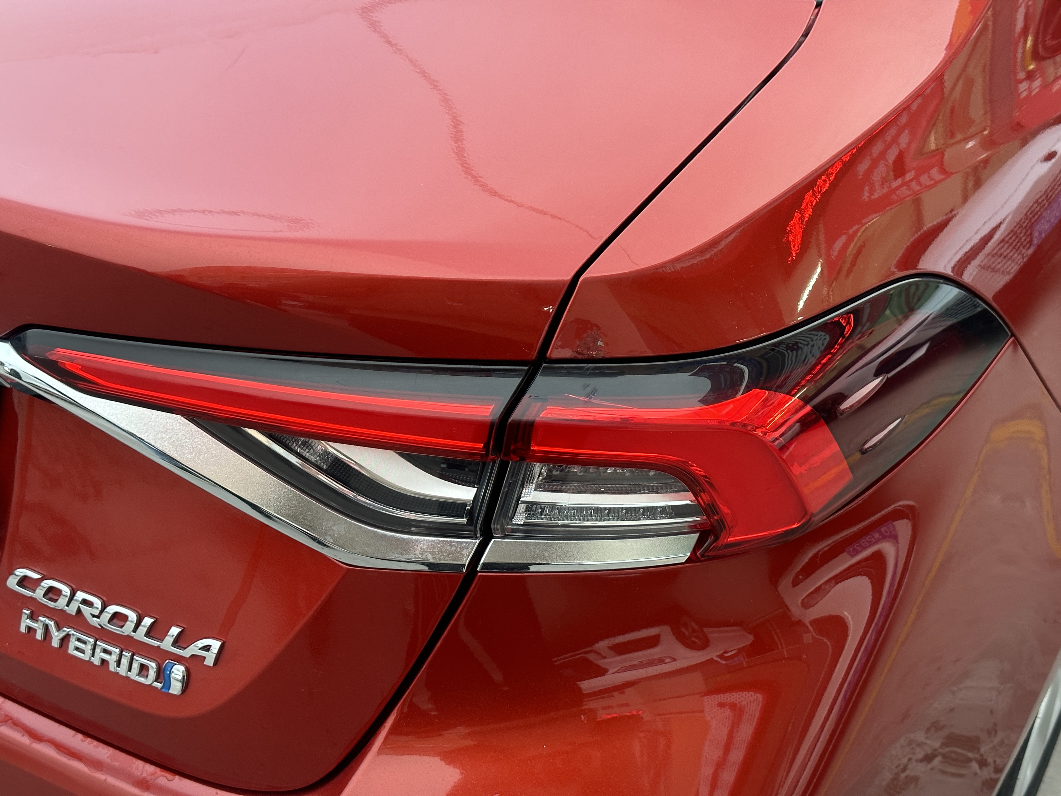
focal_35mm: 48
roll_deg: -4.0
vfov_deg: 30.3
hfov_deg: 39.7
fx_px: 1471
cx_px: 530
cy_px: 398
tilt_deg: -34.2
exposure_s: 1/60
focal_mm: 6.86
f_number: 1.78
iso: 160
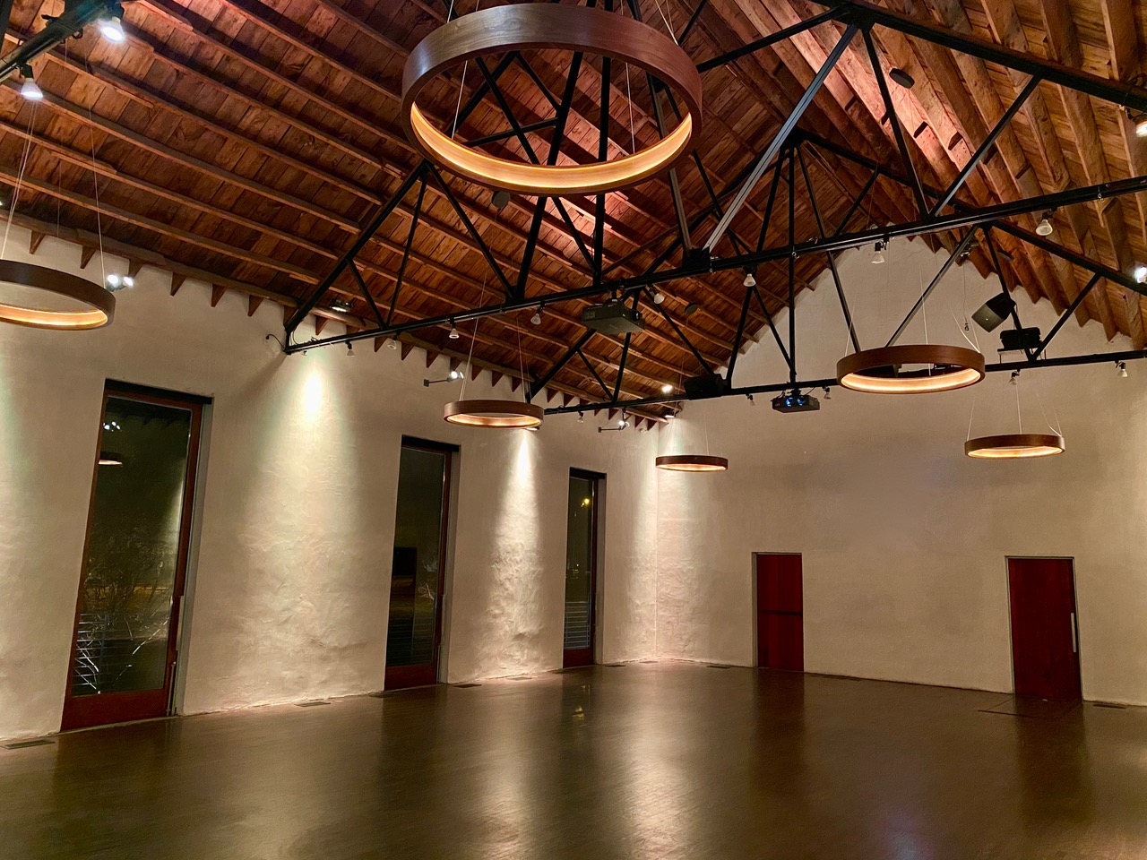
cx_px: 574
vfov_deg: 53.1
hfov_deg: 67.3
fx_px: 862
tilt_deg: +9.3
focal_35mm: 26
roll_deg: -1.2
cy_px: 430
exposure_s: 1/30
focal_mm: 4.25
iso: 640
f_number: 1.8
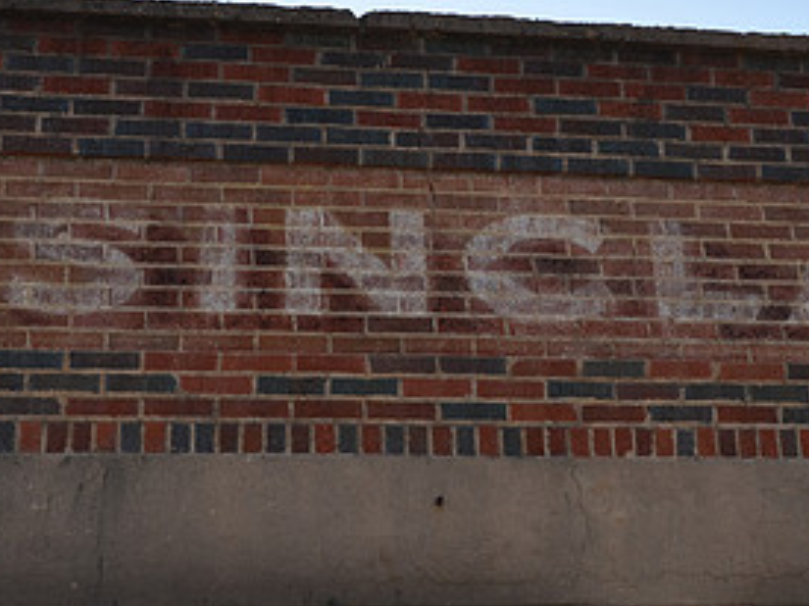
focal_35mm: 79
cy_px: 300
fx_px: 1845
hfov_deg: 24.5
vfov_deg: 18.6
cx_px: 574
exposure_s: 1/250
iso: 100
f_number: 8
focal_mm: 26
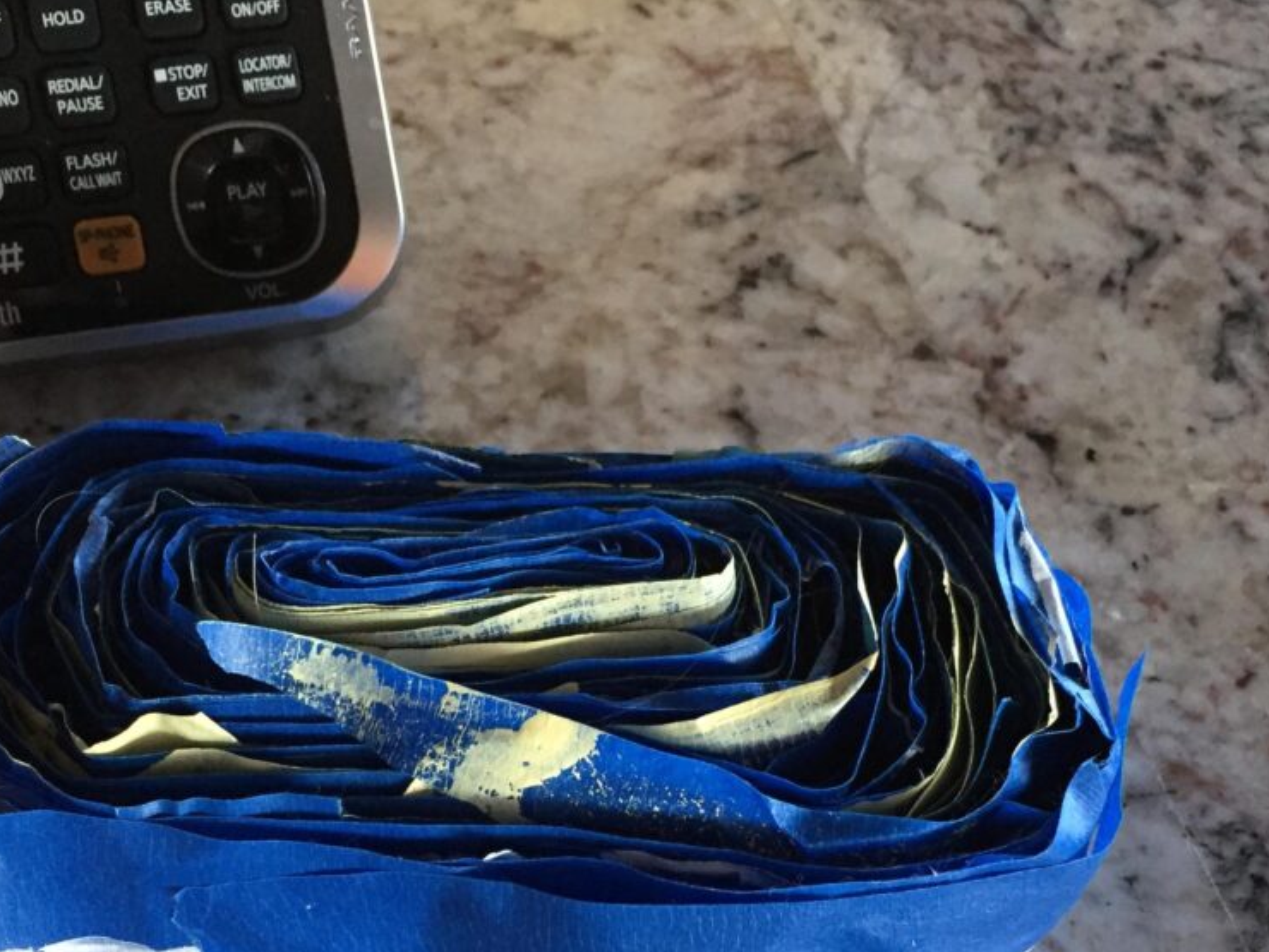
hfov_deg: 40.4
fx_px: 1723
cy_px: 765
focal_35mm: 47
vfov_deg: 30.1
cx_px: 636
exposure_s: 1/30
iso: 160
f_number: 2.2
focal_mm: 4.15
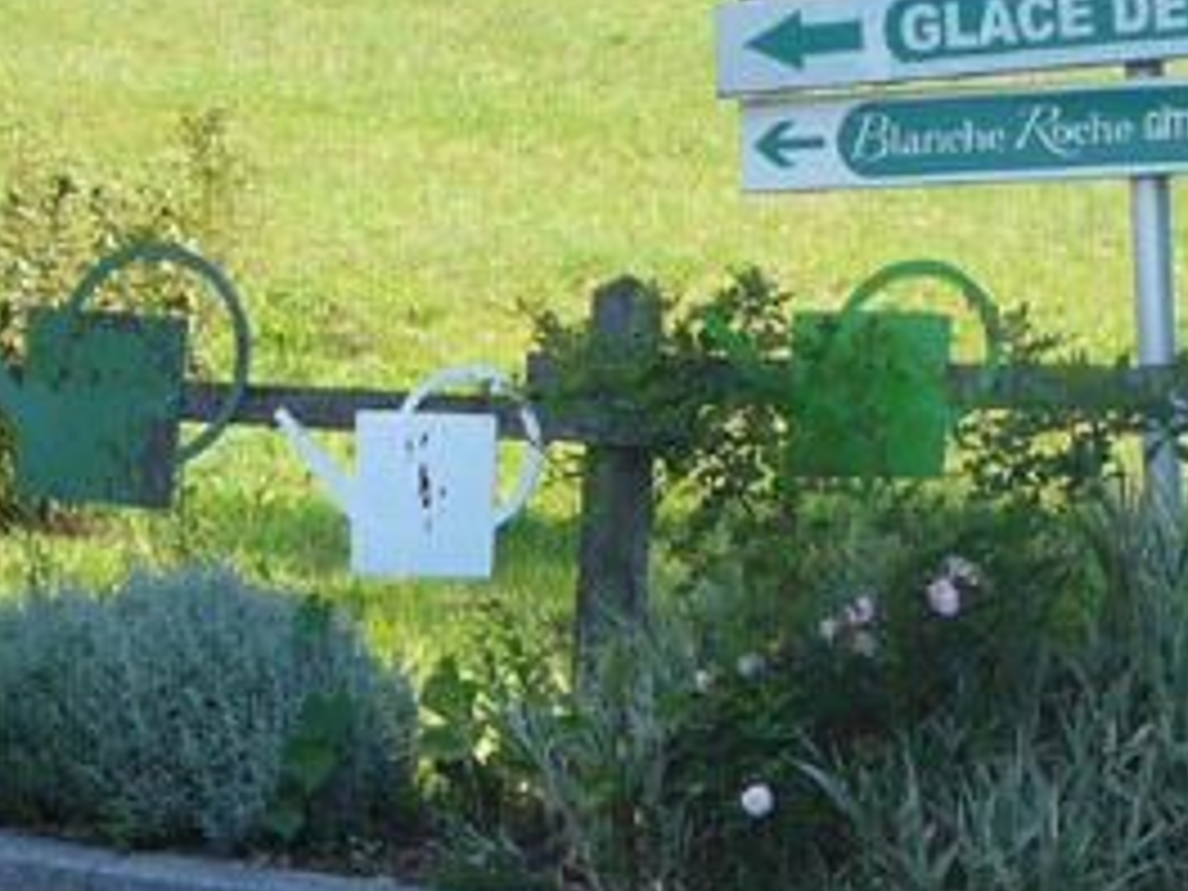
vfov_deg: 8.9
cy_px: 482
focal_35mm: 166
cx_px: 760
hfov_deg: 11.9
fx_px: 5697
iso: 100
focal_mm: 7.5
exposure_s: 1/200
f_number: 4
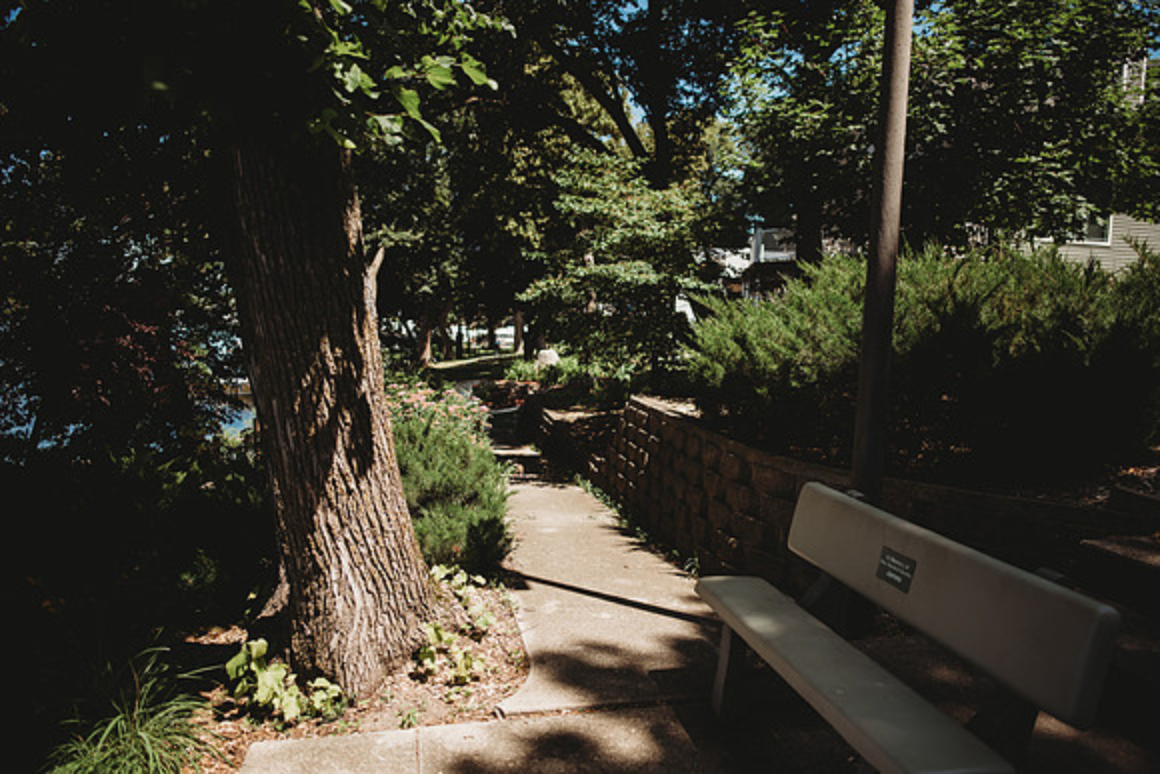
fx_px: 773
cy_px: 387
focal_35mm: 24
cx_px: 580
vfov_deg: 53.2
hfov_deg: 73.7
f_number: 2.2
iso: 100
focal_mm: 24
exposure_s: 1/1250
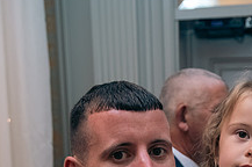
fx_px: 524
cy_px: 216
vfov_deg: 17.1
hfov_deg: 26.8
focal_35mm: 75
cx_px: 177
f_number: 3.5
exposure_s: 1/160
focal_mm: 28
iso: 800
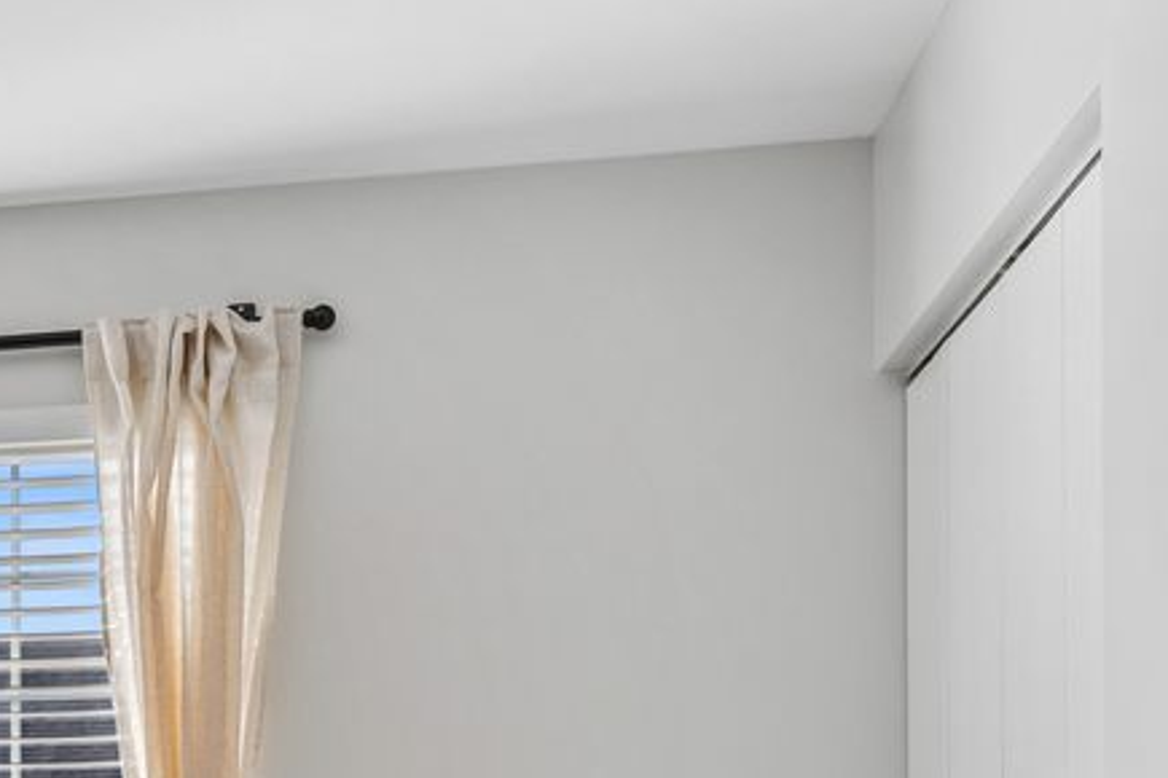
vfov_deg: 19.2
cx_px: -115
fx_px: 2174
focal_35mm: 67
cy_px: 928
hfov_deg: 27.5
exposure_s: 1/250
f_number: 8
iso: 250
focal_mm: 18
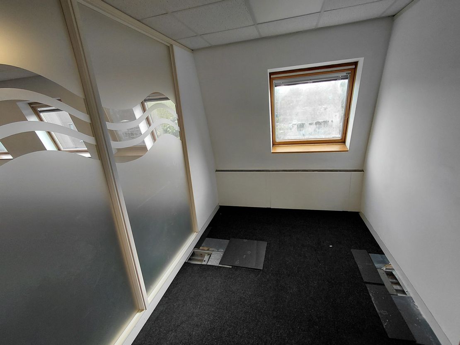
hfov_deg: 94.5
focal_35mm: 16
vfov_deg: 78.1
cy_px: 172
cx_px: 230
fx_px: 213
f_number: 2.2
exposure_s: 1/120
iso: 64
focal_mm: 1.64
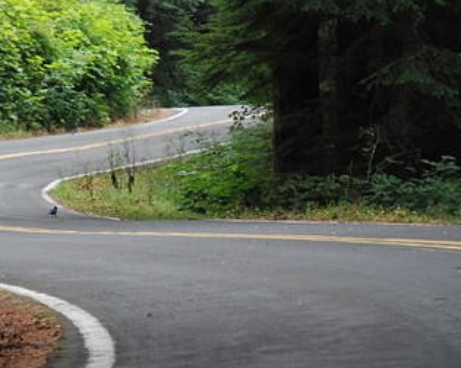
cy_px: 210
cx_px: 98
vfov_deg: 4.4
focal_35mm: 351
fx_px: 4787
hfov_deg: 5.5
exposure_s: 1/125
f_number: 5.6
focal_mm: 135
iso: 1600
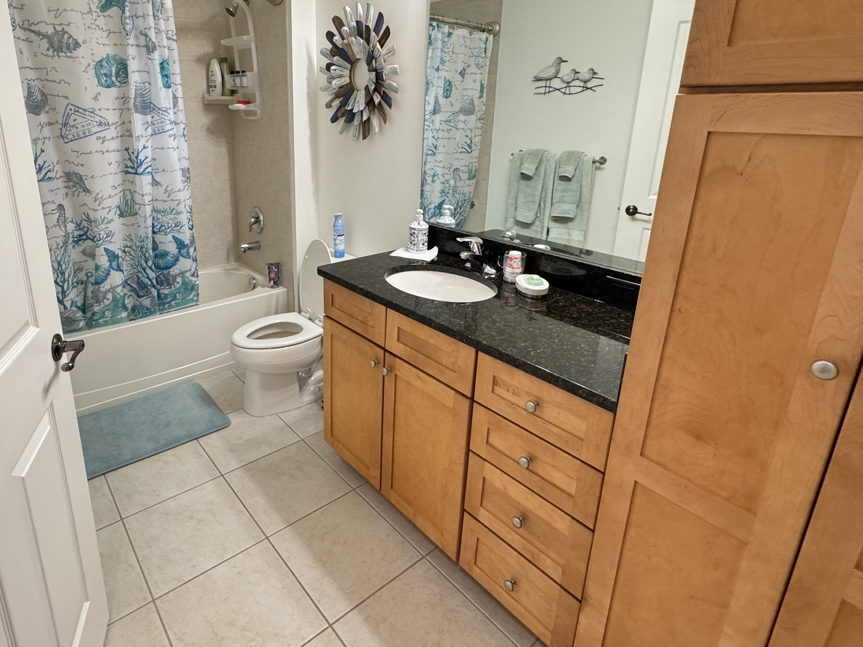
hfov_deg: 80.9
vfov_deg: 65.3
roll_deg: -0.7
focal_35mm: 20
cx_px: 350
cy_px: 255
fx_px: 499
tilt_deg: -17.1
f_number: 2.2
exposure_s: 1/60
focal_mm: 2.22
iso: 320
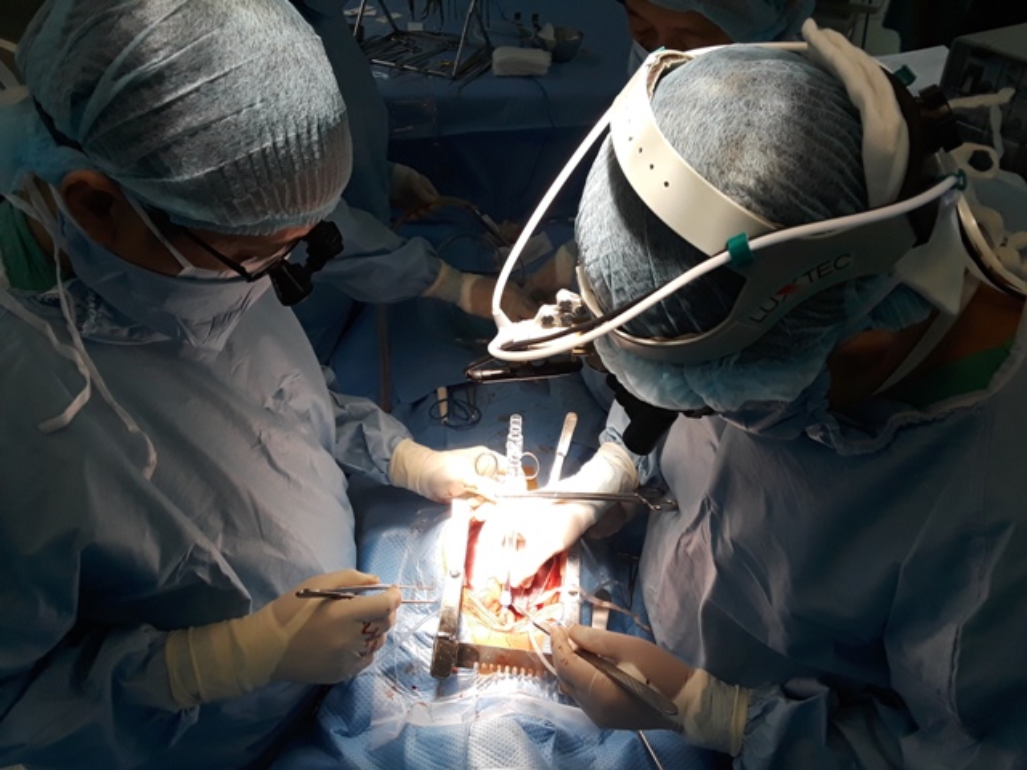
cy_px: 385
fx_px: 831
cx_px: 514
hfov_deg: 63.4
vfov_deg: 49.7
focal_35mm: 28
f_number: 1.9
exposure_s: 1/120
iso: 80
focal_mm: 2.9
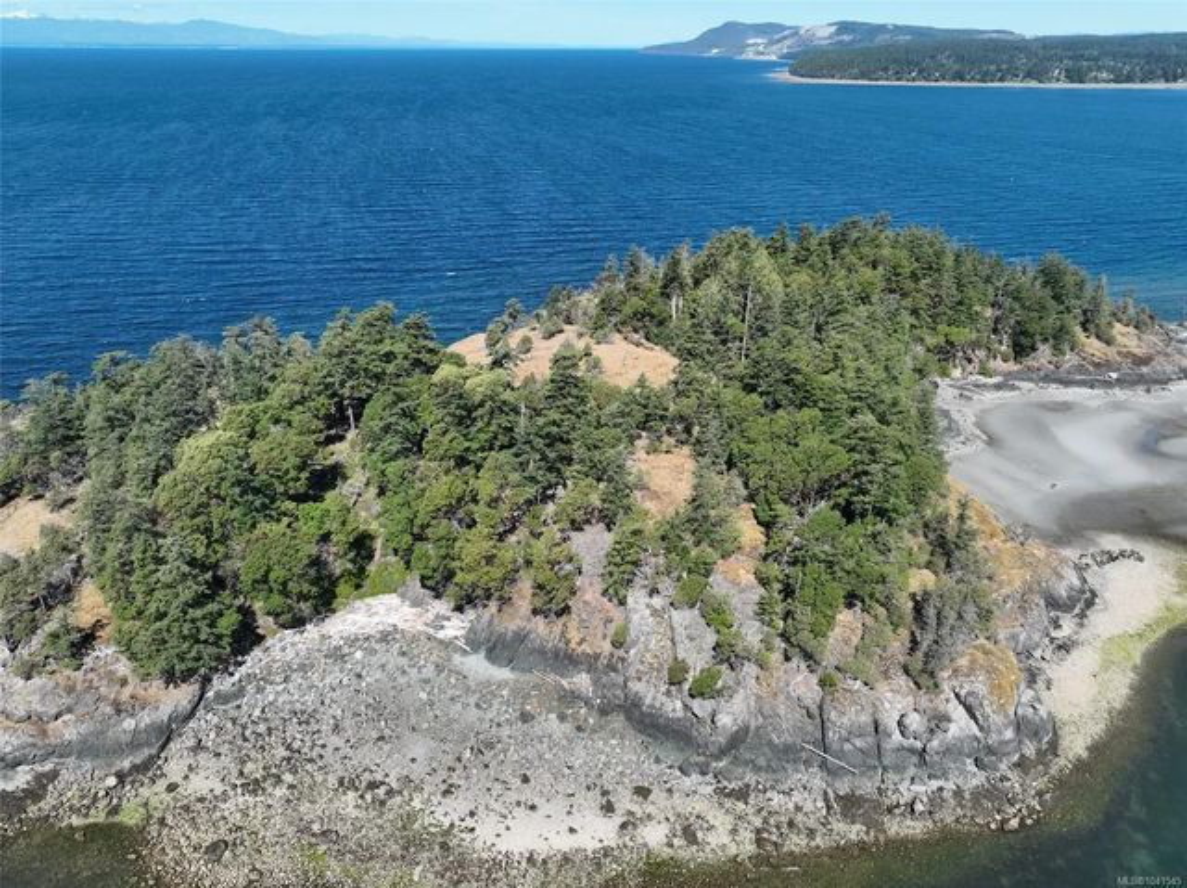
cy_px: 444
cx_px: 594
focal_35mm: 24
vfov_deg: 56.8
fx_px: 822
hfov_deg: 71.6
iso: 120
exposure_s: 1/1600
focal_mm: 12.29
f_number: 2.8
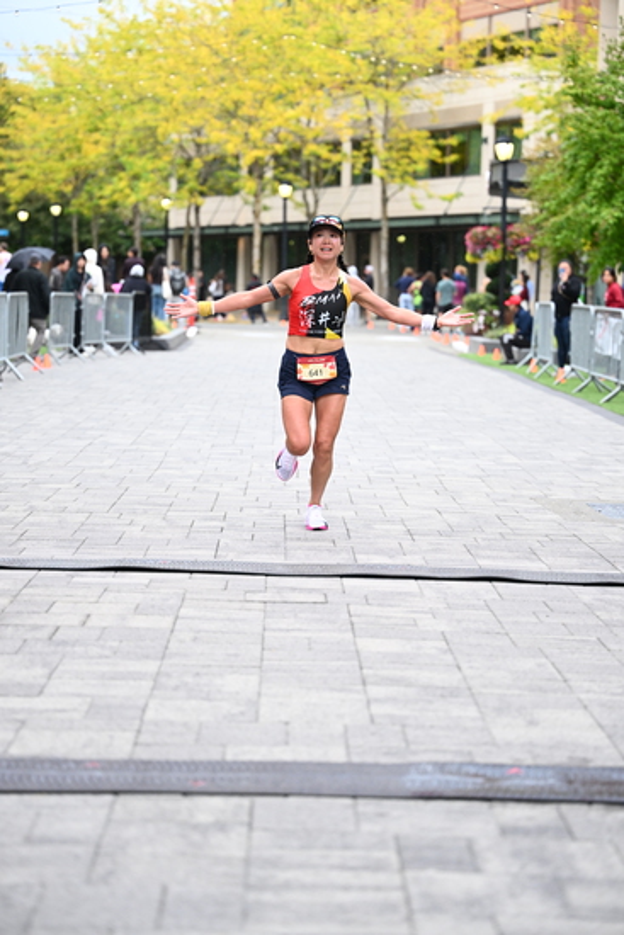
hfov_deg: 15.9
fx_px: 2234
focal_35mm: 86
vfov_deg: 23.6
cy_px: 468
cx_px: 312
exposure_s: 1/1600
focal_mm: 86
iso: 1250
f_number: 2.8
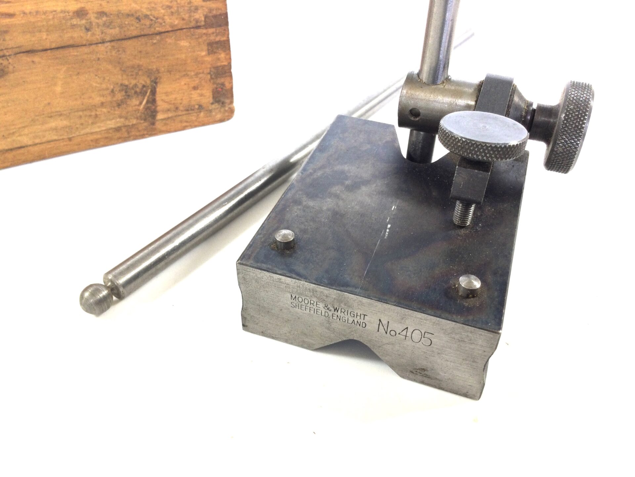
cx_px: 318
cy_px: 238
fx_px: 569
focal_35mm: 31
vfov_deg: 45.4
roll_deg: -1.9
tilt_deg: -40.4
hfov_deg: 58.4
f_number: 2.4
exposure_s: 1/100
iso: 32
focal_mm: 3.3
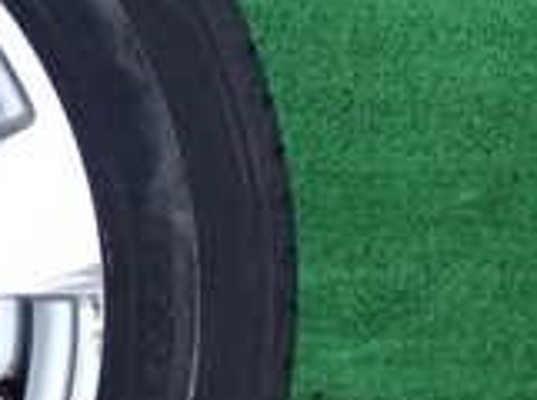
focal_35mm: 142
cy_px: 267
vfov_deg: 10.4
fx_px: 2198
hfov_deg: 12.8
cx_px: -380
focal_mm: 6.83
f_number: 2.7
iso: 400
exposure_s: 1/125
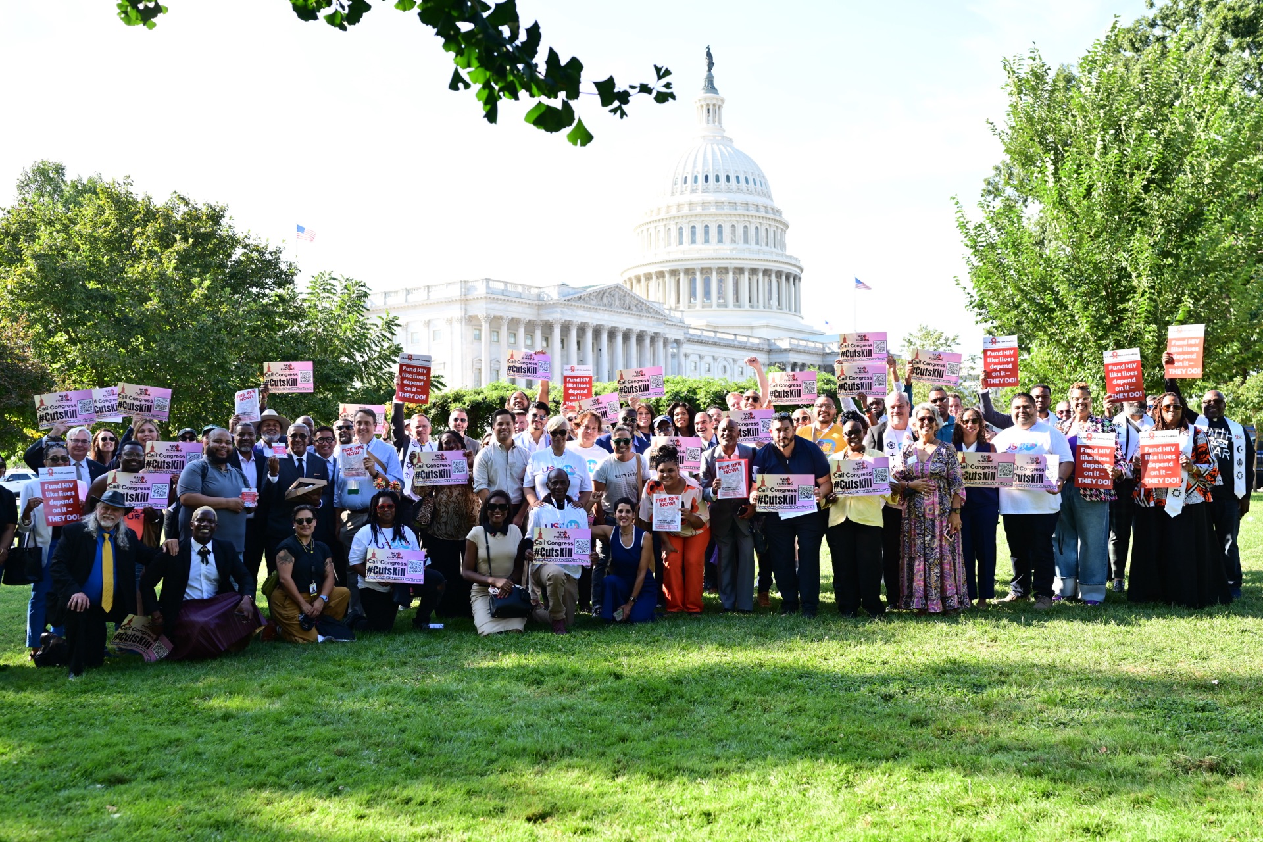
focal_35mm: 35
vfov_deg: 37.9
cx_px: 632
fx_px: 1228
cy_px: 421
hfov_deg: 54.4
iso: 100
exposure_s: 1/200
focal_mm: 35
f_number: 4
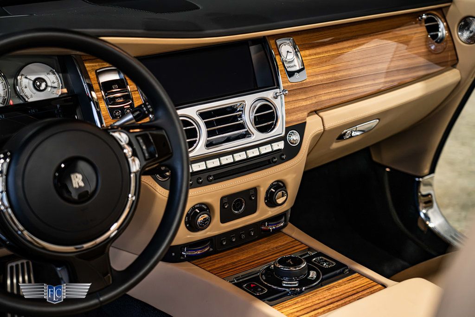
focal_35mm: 60
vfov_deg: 22.6
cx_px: 238
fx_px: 792
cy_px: 158
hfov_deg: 33.4
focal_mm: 60
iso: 1250
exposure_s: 1/80
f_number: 4
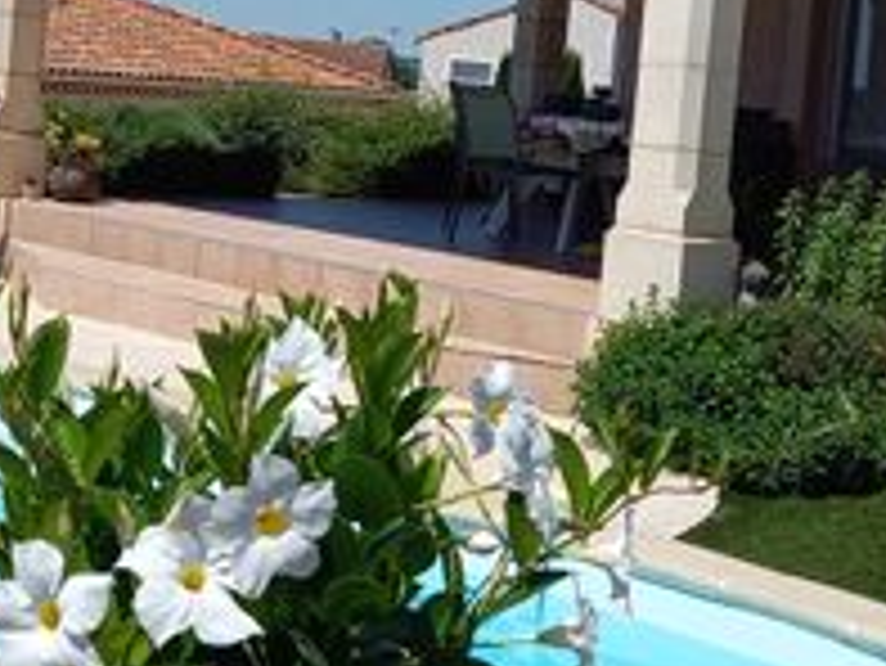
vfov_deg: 19.2
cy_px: 104
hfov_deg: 25.6
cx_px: 346
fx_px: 1946
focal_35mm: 76
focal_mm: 4.6
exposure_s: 1/1502
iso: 50
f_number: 2
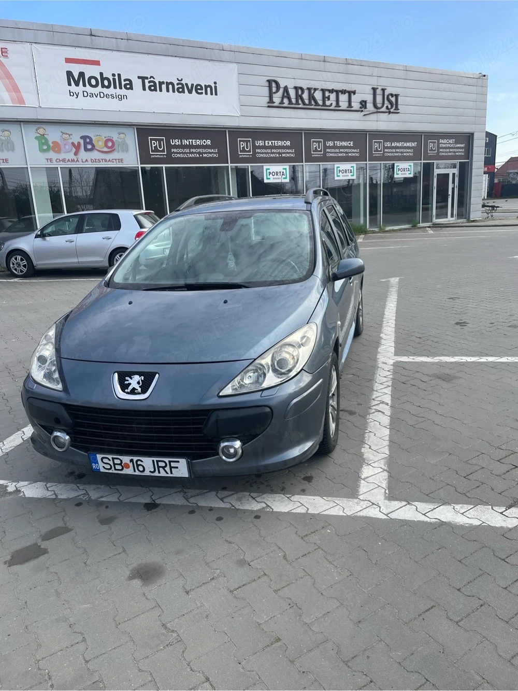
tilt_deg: -14.7
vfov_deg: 67.3
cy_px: 346
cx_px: 259
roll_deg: +3.1
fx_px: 519
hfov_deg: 53.0
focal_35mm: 26
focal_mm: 4.2
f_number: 1.6
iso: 32
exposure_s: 1/1689
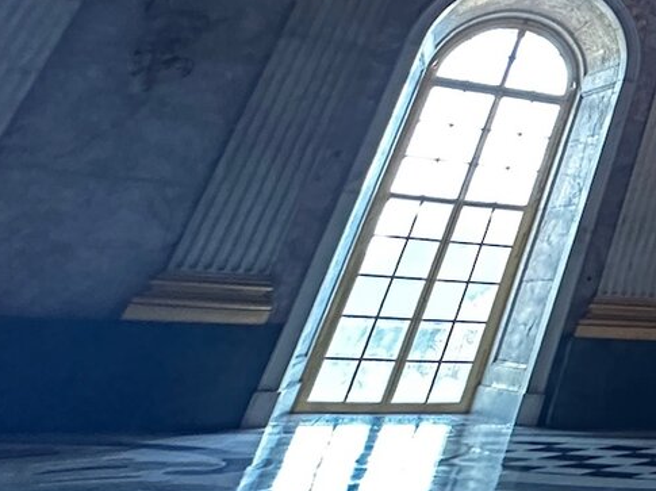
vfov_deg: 23.5
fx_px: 985
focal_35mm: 52
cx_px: 1161
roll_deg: -2.6
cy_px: -207
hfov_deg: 22.6
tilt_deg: +30.1
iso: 250
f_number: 2.2
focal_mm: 2.22
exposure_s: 1/50
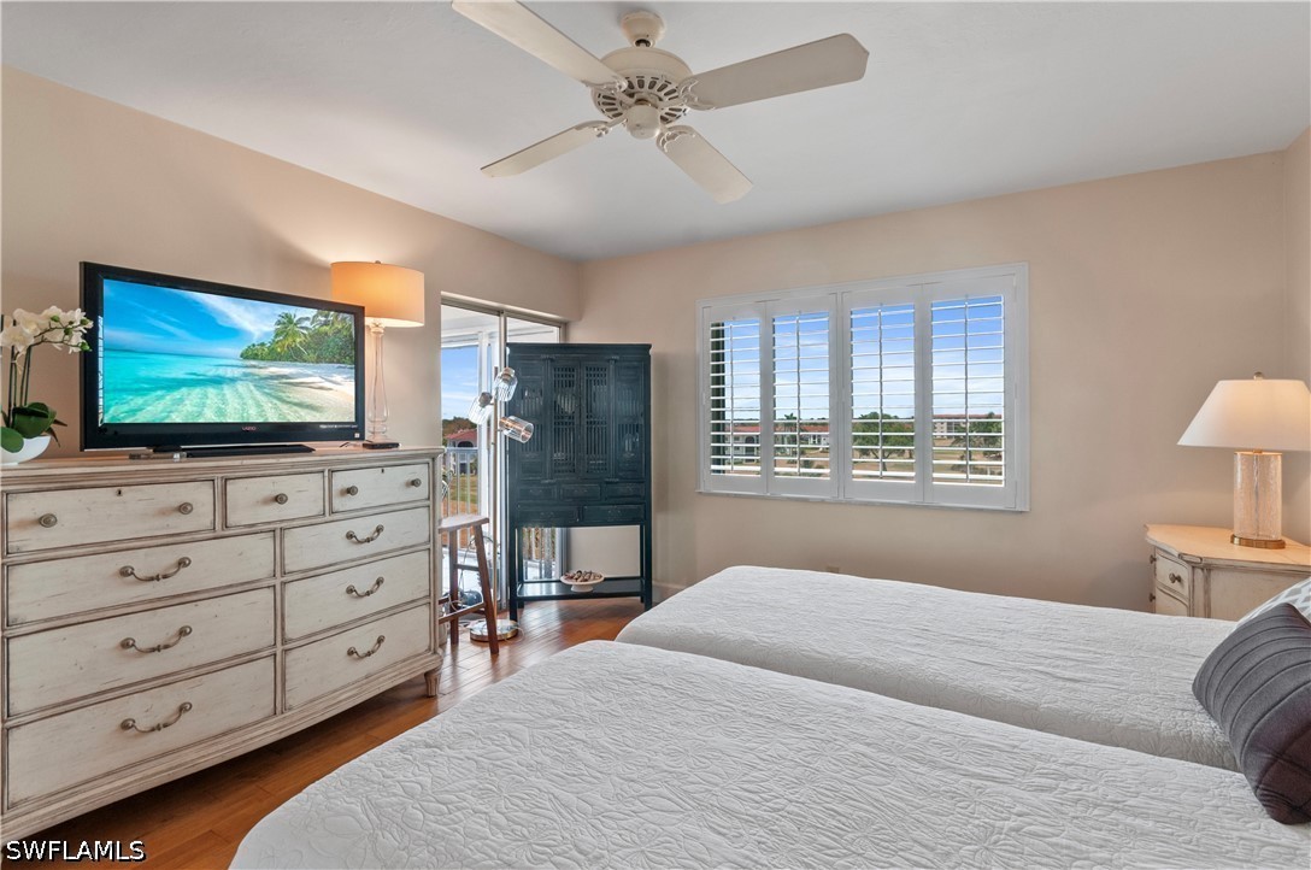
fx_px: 545
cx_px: 656
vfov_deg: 77.1
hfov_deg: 100.5
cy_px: 435
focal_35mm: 15
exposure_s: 1/2.5
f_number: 8
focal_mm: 10
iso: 200
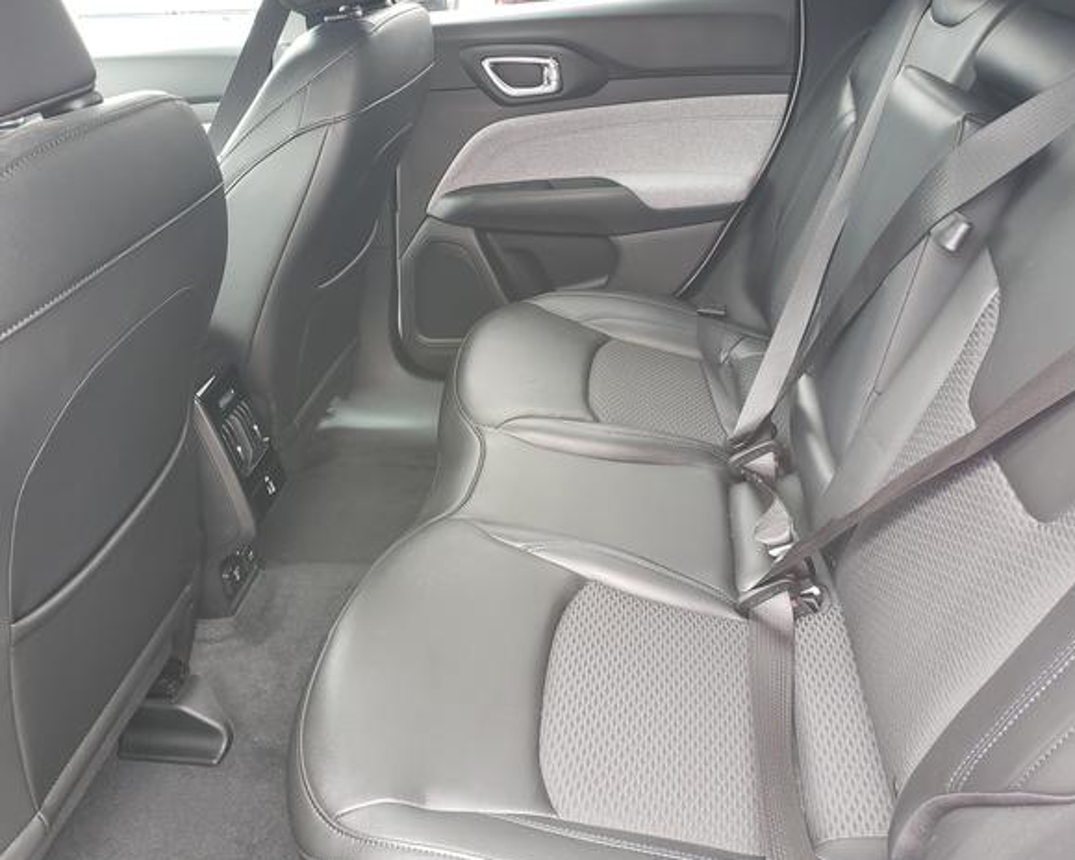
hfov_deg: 62.2
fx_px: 891
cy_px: 437
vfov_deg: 51.5
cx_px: 534
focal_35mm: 28
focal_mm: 4.3
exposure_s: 1/32
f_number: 2.4
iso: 250
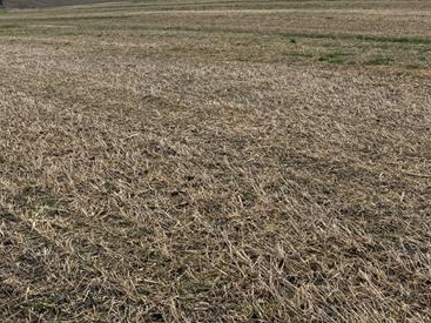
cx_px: 308
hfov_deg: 28.7
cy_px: 25
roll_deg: +2.1
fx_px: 834
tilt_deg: +0.1
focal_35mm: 67
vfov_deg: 21.4
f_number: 1.78
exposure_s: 1/868
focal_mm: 6.76
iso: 80
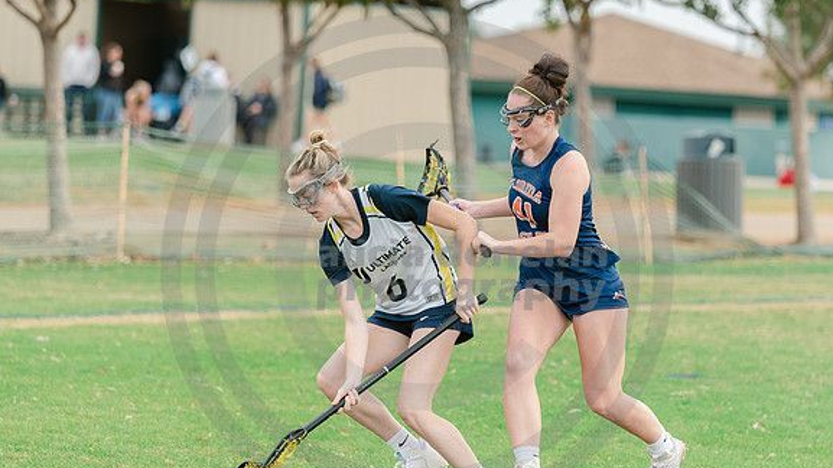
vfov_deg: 5.2
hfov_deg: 9.3
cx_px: 463
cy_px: 247
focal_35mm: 232
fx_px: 5122
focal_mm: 135
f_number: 2.8
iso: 500
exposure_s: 1/1250
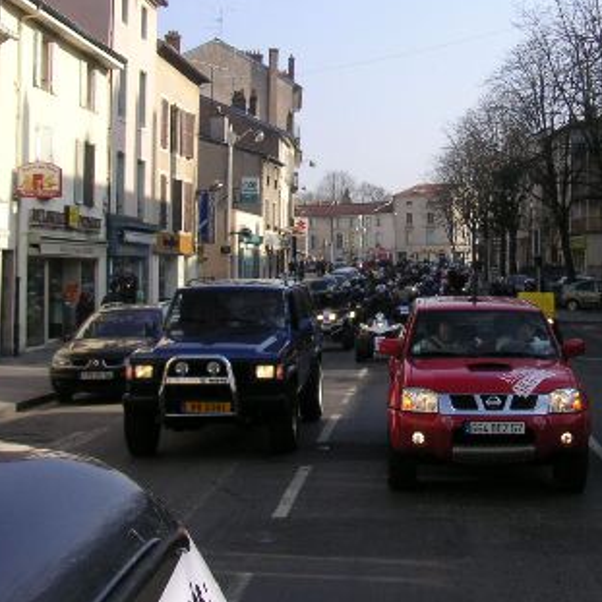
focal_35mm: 63
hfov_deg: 27.1
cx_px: 408
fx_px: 1240
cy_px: 232
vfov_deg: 27.2
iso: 50
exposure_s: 1/750
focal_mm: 6.1
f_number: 2.8
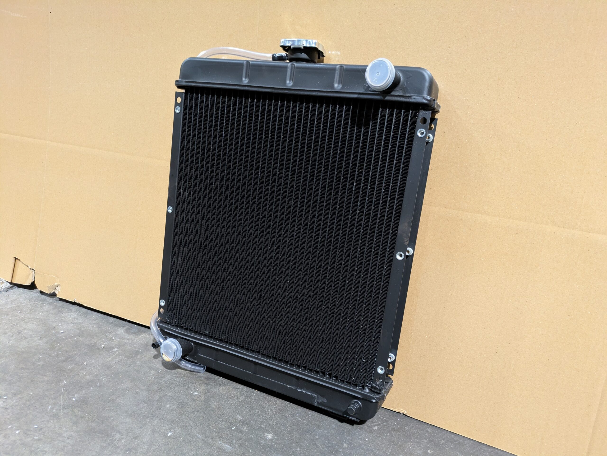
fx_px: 439
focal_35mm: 25
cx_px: 304
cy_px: 228
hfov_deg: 69.4
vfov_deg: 54.9
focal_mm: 5.43
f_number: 1.89
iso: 784
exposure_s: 1/25
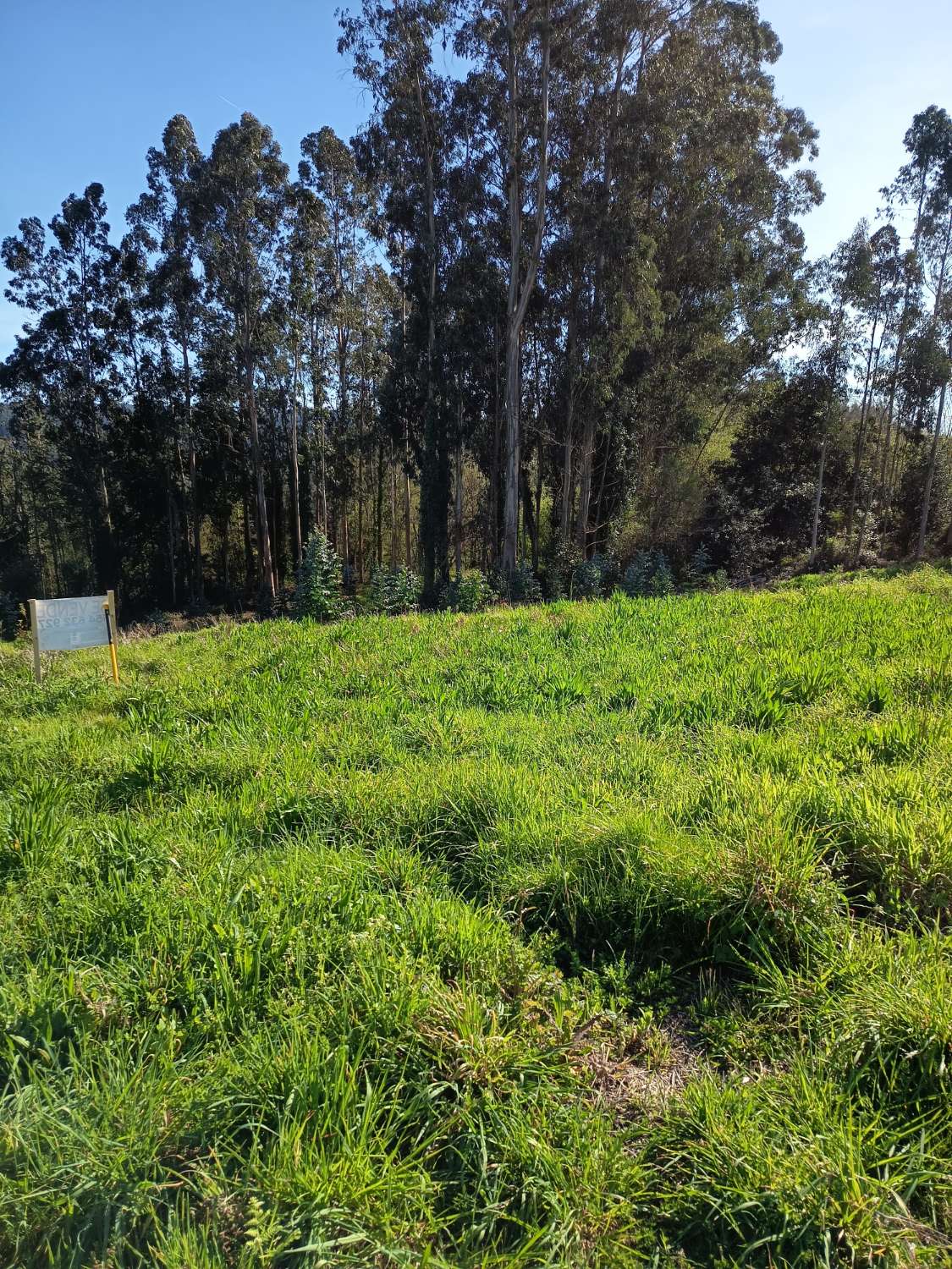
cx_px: 476
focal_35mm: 24
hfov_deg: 56.8
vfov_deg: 71.6
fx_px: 880
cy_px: 634
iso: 50
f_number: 1.7
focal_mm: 5.24
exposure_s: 1/391
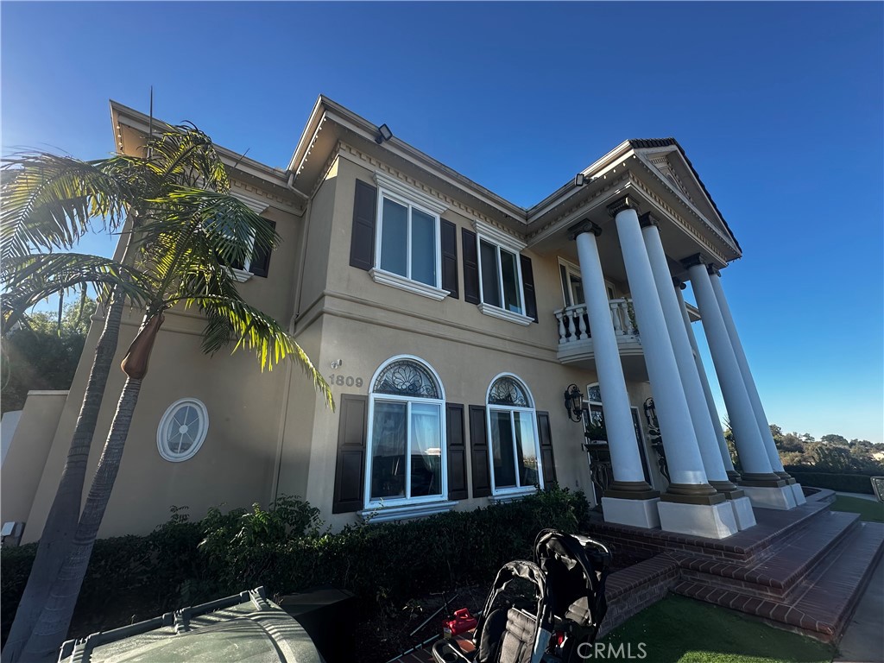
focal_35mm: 14
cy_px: 332
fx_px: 358
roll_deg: +1.9
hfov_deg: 102.1
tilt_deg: +20.6
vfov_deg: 85.7
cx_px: 442
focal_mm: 2.22
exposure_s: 1/449
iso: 50
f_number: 2.2
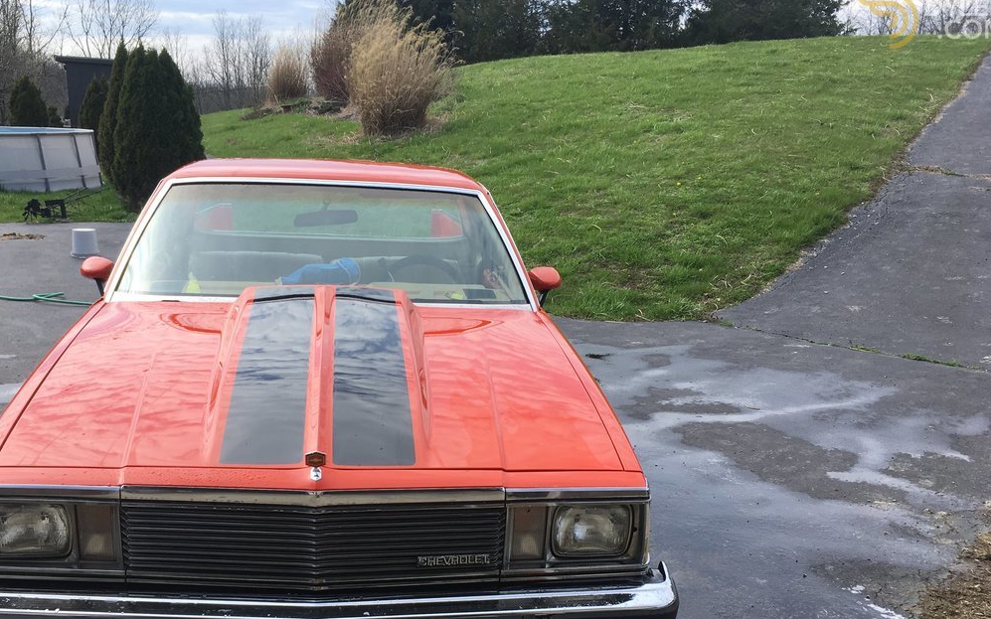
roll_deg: -2.0
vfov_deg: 34.0
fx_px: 999
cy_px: 427
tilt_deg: -17.0
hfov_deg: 52.5
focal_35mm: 37
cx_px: 418
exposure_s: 1/950
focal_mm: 4.15
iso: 25
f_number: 2.2
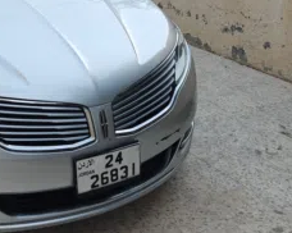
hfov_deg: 27.9
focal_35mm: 63
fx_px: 544
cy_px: 19
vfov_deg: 23.5
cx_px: -14
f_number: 1.6
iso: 100
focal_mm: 6.06
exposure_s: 1/100
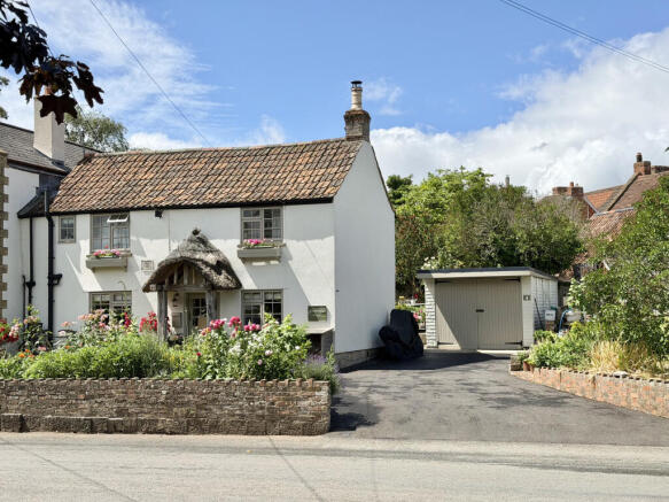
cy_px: 251
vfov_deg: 30.3
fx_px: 927
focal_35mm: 48
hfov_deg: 39.7
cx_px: 334
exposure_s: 1/5587
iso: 64
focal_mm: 6.76
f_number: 1.78
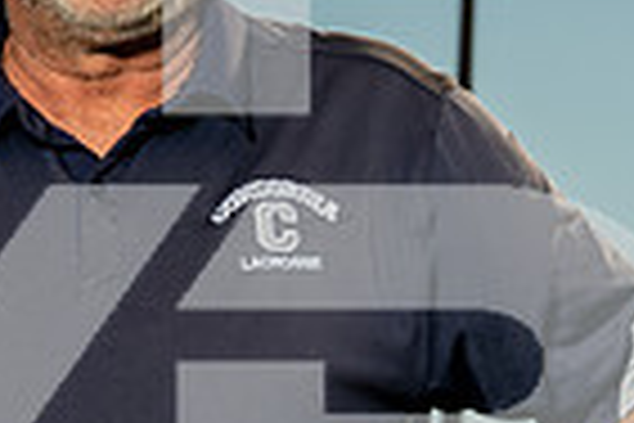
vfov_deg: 5.1
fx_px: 4702
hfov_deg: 7.7
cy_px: 425
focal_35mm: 267
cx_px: 90
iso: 250
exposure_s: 1/250
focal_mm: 65
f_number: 8
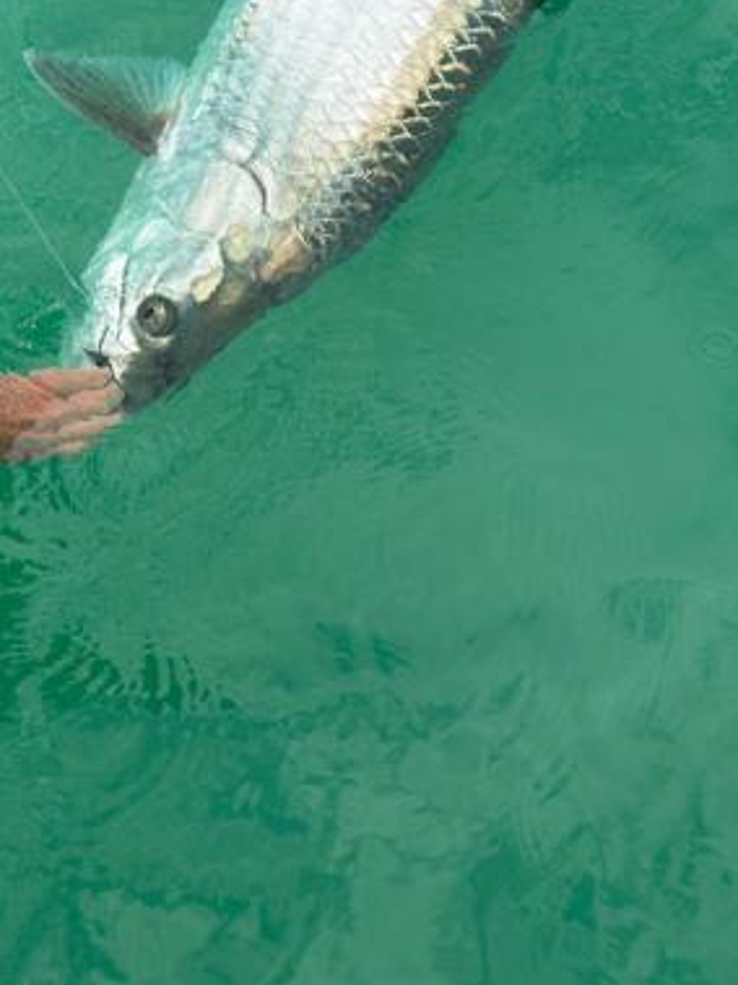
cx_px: 229
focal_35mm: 54
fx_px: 1536
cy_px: 126
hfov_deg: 26.8
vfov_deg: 33.9
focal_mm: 6.76
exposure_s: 1/4405
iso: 100
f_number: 1.78
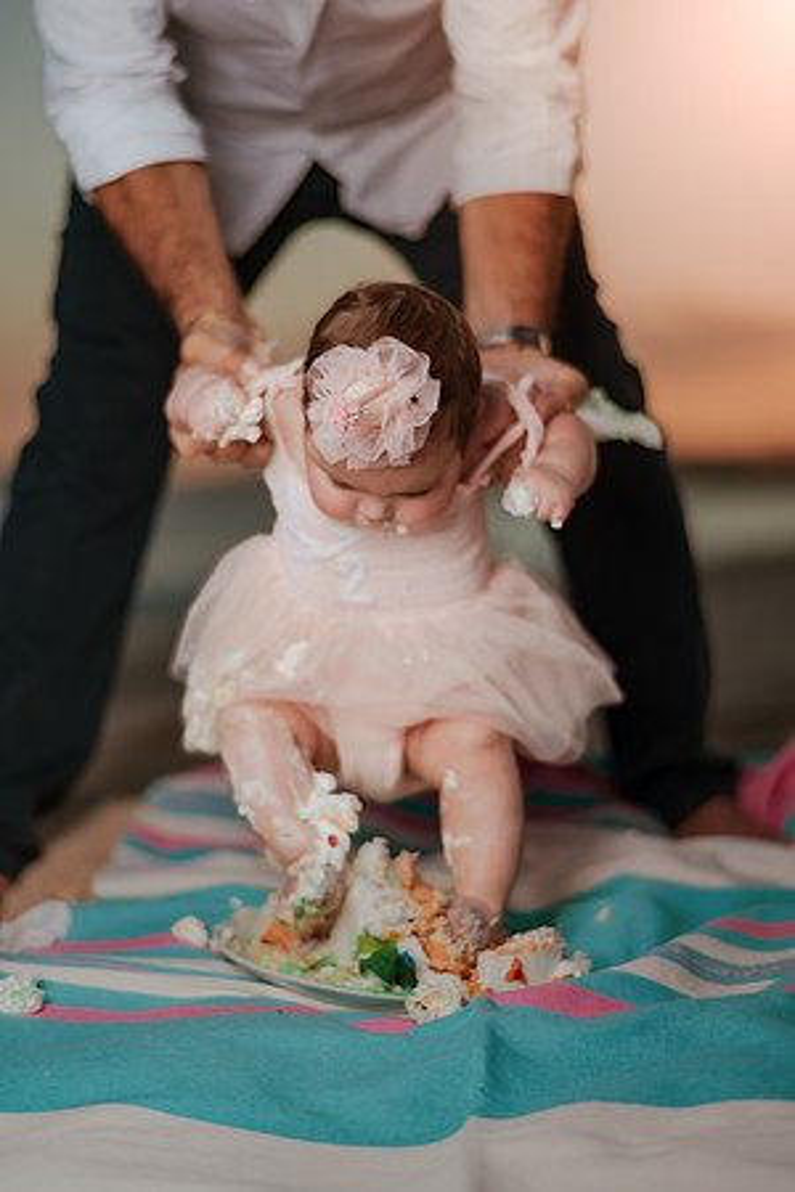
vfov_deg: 34.5
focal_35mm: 58
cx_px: 398
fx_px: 1921
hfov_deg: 23.4
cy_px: 596
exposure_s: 1/4000
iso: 50
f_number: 1.8
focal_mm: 58
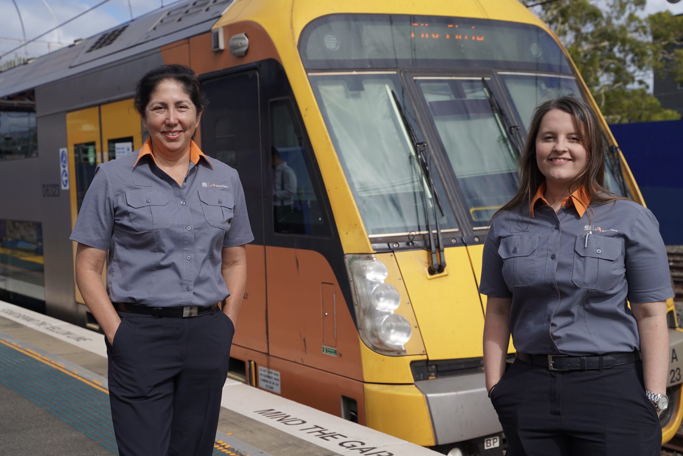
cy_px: 228
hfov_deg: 41.1
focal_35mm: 48
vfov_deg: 28.1
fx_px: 911
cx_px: 342
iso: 100
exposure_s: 1/1000
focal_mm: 48
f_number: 5
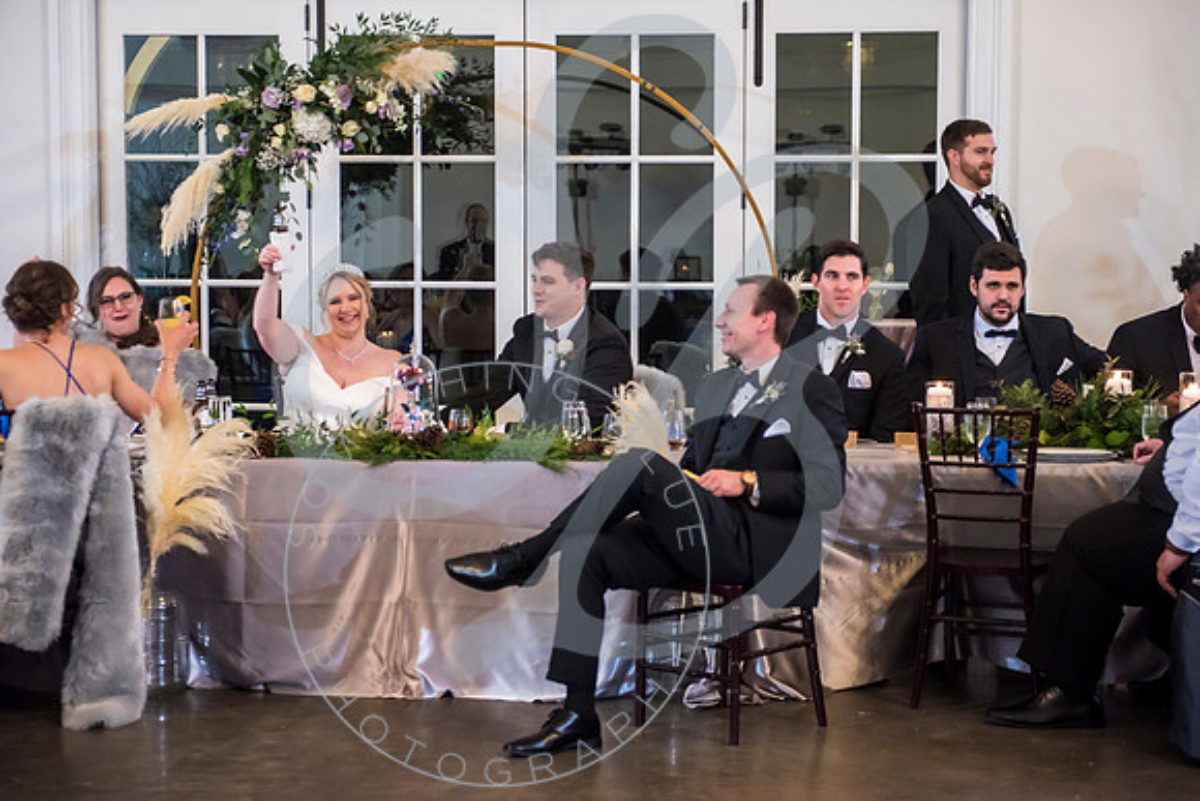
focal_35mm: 72
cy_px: 400
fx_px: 2398
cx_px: 609
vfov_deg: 19.0
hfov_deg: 28.1
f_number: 2.8
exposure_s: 1/125
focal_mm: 70
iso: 1600
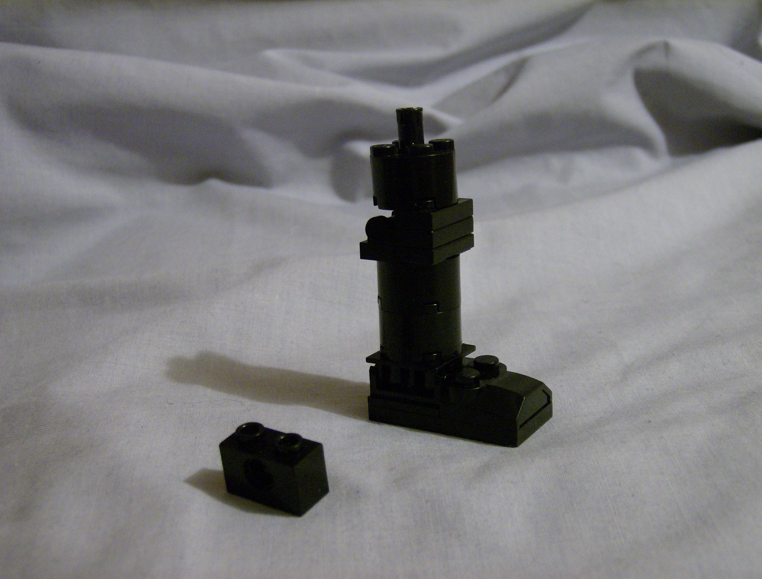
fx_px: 1017
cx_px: 381
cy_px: 290
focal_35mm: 46
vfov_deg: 31.8
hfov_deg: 41.1
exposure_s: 1/9.71
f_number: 3.1
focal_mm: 7.7
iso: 200
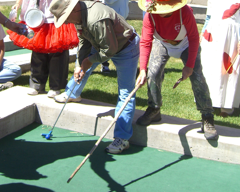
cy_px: -4
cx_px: 77
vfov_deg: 21.6
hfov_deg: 27.7
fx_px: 483
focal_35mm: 68
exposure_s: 1/640
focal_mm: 7.9
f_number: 2.8
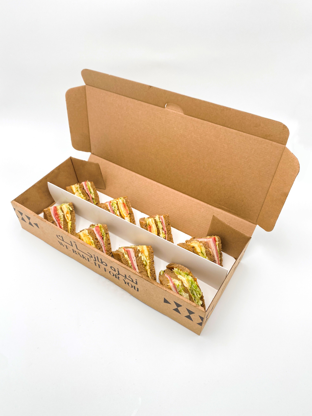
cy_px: 208
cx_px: 156
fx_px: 312
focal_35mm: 26
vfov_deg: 67.3
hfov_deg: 53.1
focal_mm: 4.25
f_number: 1.8
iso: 32
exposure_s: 1/440
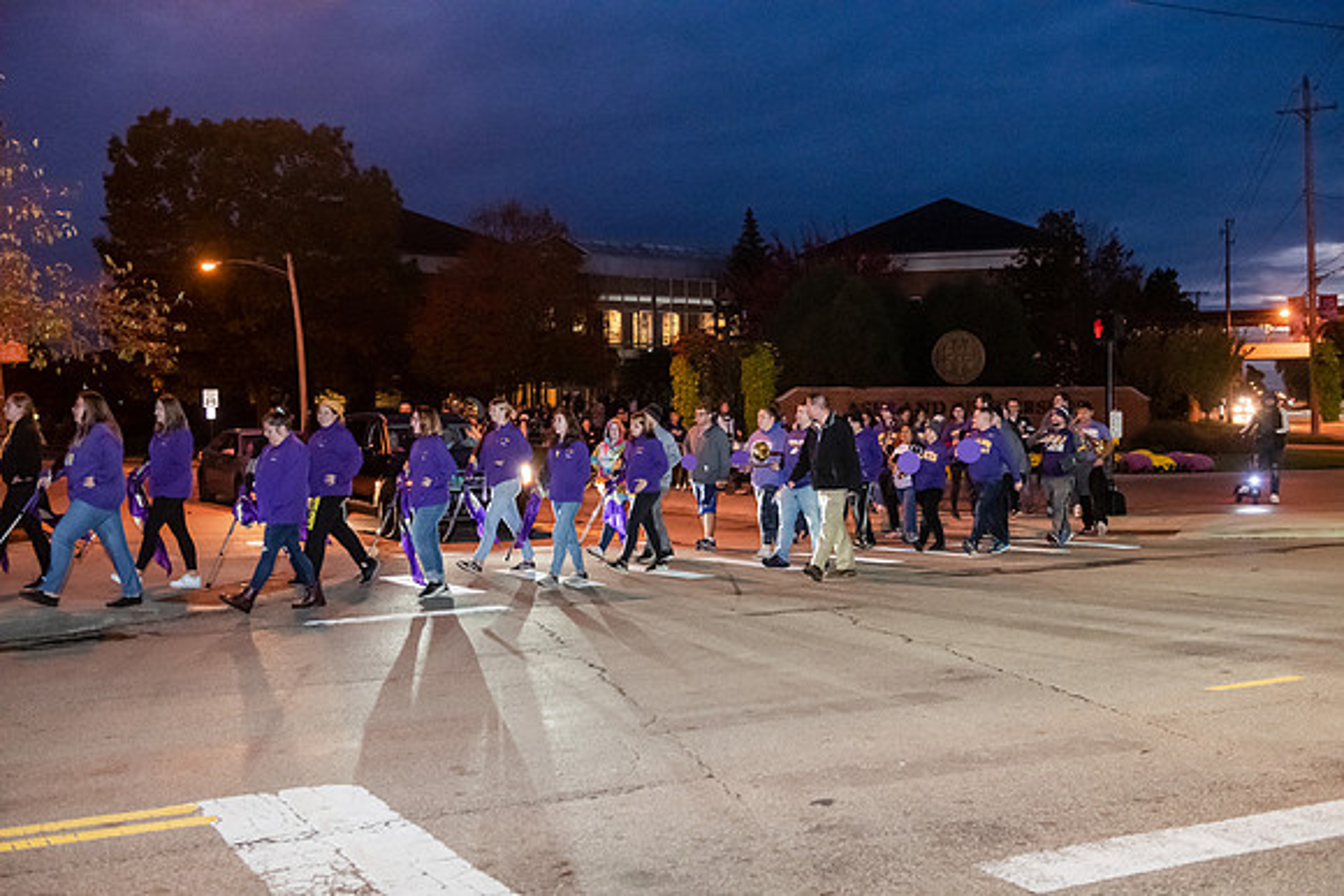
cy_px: 448
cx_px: 672
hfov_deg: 48.4
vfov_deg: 33.4
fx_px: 1494
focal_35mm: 40
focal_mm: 40
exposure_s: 1/60
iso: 6400
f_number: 4.5
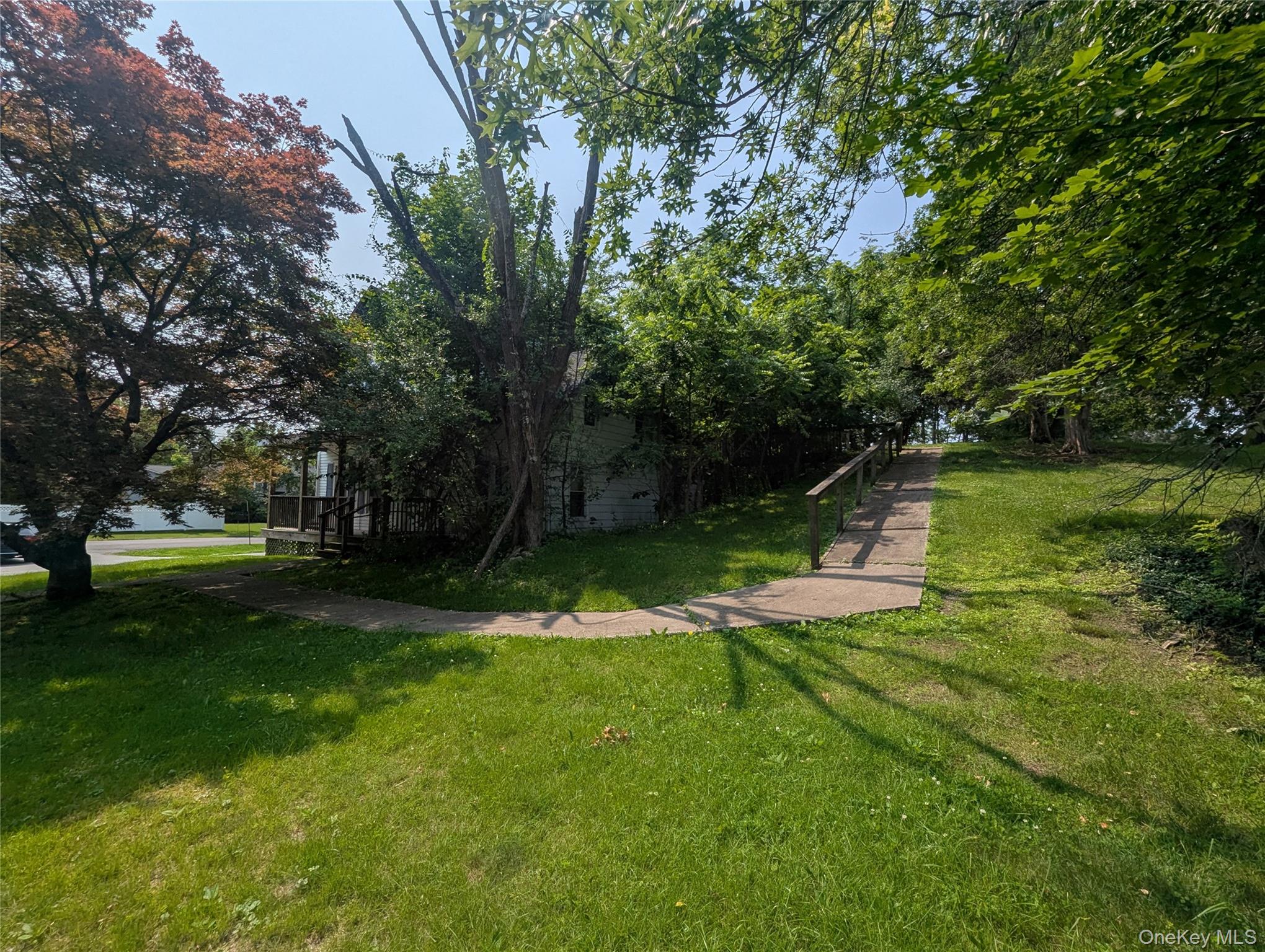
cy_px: 476
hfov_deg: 106.1
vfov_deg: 90.1
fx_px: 476
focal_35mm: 13
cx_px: 632
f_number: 2.2
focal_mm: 1.95
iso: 51
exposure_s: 1/3788
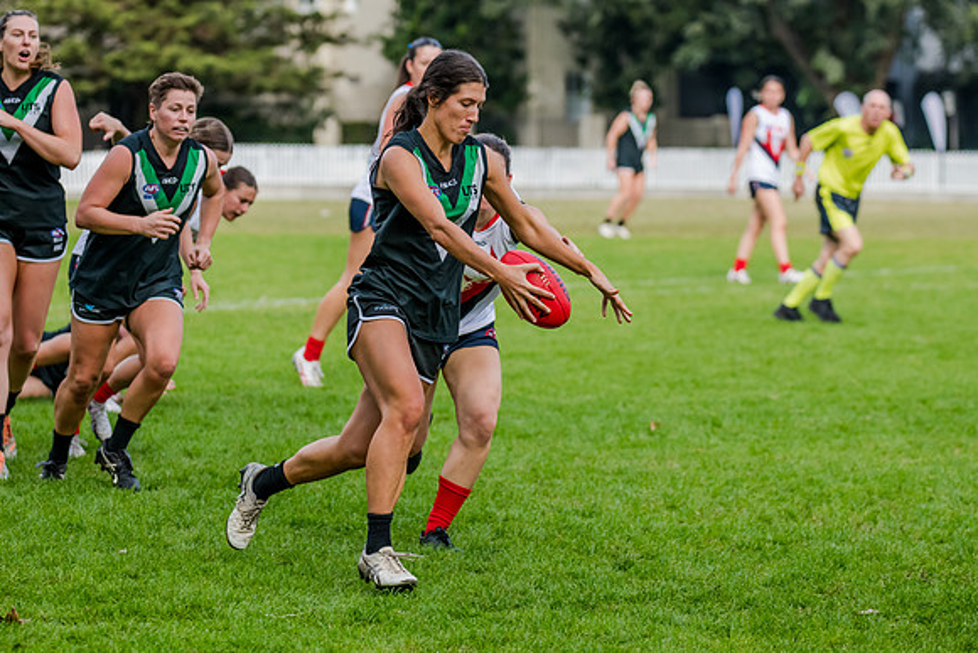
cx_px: 489
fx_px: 5068
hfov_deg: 11.0
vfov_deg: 7.4
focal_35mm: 187
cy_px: 326
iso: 800
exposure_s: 1/1600
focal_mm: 180
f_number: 5.6
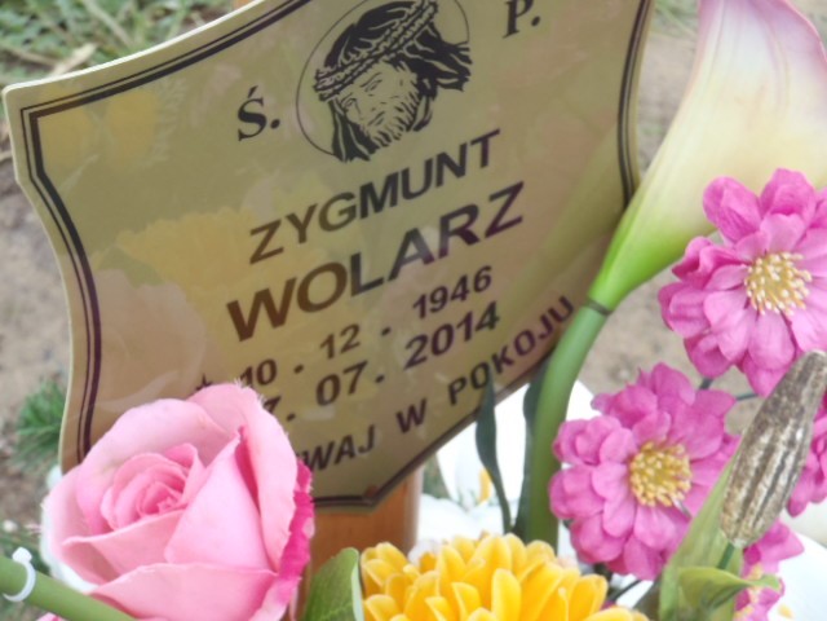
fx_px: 2174
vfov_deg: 16.2
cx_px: 414
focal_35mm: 91
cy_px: 310
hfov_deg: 21.5
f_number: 4.7
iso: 200
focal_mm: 16.25
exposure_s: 1/80
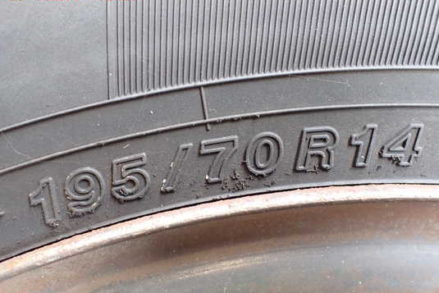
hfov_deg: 54.4
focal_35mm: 35
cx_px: 233
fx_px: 427
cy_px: 169
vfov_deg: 37.8
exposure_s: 1/60
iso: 800
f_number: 2.3
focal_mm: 5.4
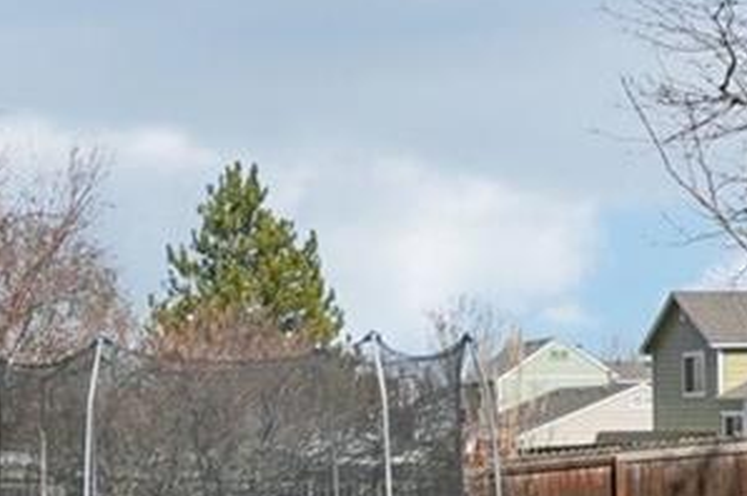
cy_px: 240
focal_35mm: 89
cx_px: -163
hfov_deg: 21.3
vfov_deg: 15.4
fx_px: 1838
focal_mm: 11
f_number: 8
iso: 50
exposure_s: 1/500
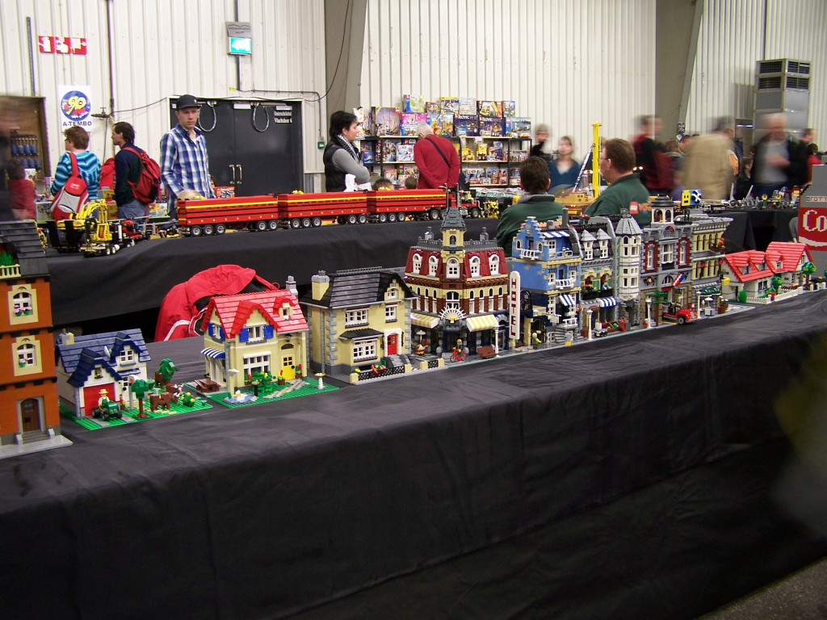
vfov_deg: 37.7
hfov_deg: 49.0
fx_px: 908
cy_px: 310
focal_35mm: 38
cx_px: 414
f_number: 2.8
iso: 80
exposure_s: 1/2
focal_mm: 6.3
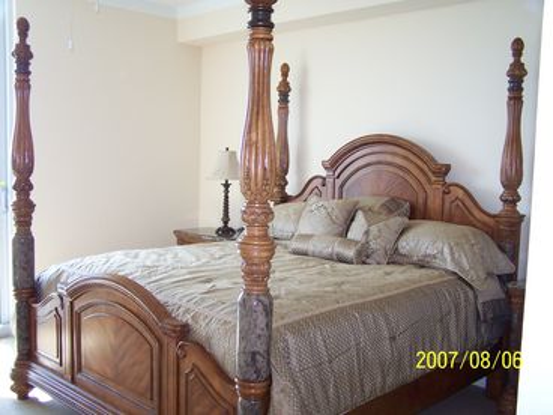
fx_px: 607
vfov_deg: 37.7
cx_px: 276
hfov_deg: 49.0
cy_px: 208
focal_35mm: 38
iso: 140
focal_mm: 6.3
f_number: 2.8
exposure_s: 1/90
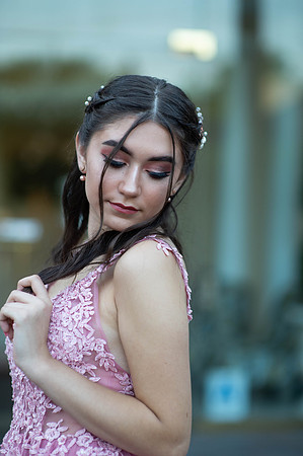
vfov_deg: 23.9
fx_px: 1076
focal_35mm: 85
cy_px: 228
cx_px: 152
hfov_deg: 16.0
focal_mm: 85
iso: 250
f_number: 2
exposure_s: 1/640
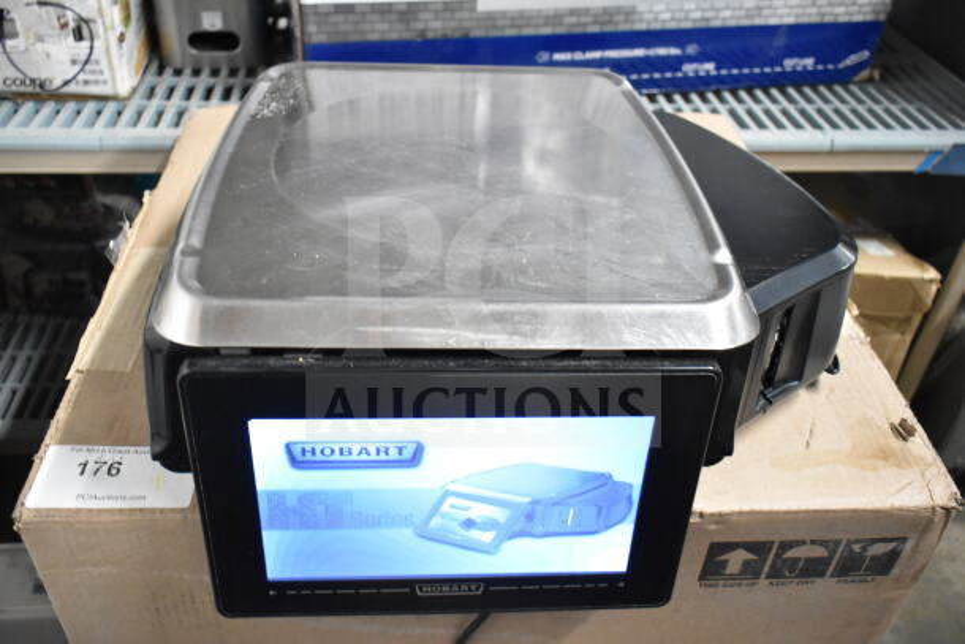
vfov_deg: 40.0
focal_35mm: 33
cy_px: 322
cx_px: 482
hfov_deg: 57.2
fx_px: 885
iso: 4000
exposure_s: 1/30
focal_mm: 22
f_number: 3.8
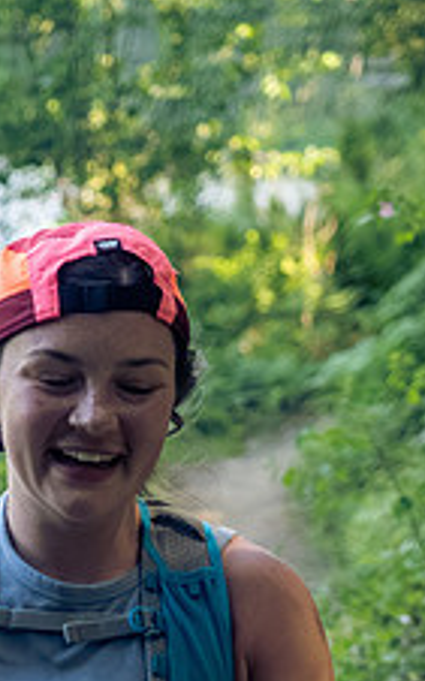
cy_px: 616
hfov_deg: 6.0
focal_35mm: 218
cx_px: -124
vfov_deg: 9.6
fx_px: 4045
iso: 1600
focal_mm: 40
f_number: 2.8
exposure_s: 1/1000
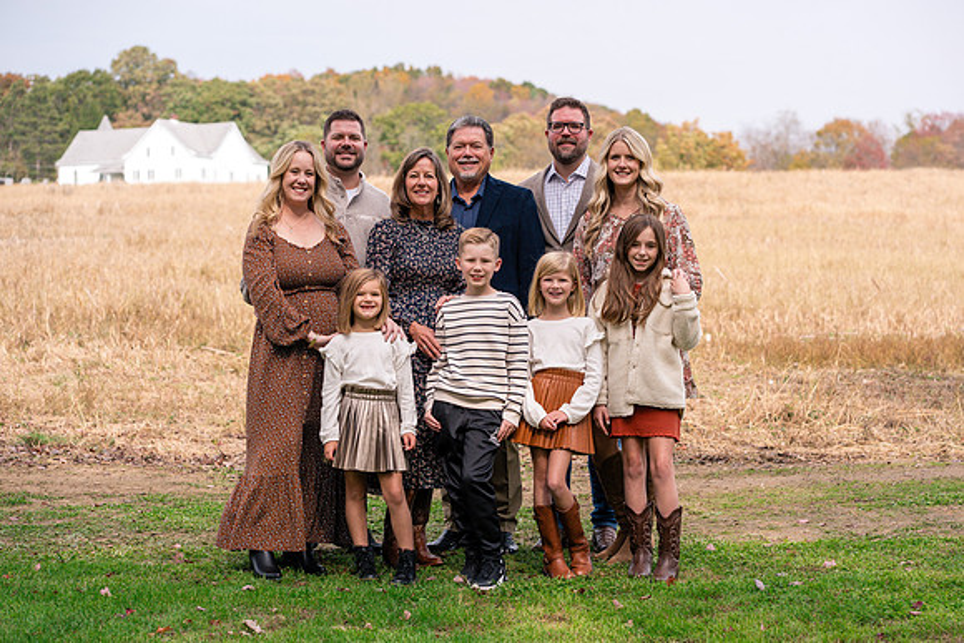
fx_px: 2464
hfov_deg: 22.1
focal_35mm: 92
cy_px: 343
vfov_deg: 14.9
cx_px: 522
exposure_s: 1/2000
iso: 400
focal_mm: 85
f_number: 4.5
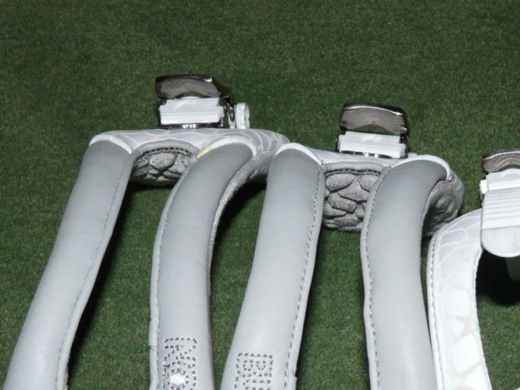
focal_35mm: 88
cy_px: 337
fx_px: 1322
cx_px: 350
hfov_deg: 22.2
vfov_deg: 16.6
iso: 100
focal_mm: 7.4
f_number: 3.2
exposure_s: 1/40
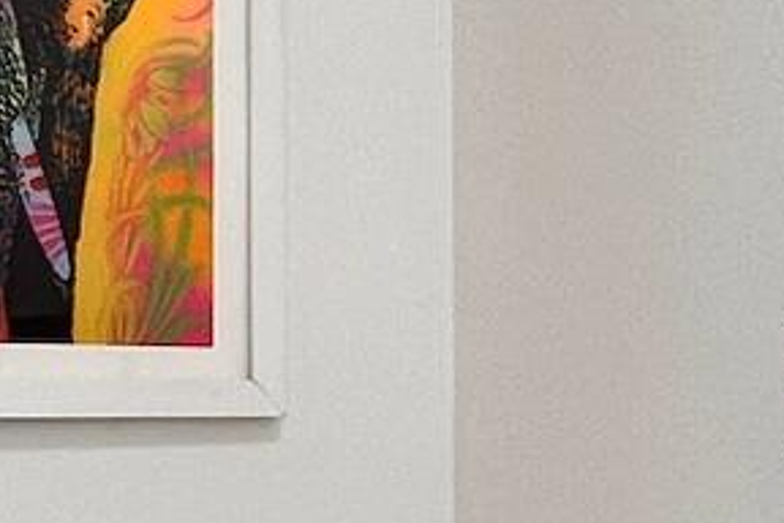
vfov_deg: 14.1
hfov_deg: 20.7
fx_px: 2091
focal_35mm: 96
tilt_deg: -1.1
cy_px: 460
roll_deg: +0.2
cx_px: 738
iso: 125
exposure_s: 1/120
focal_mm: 1.57
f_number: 1.8
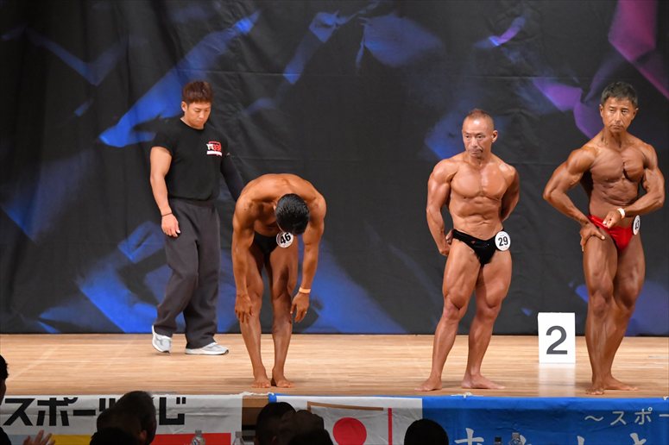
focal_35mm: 202
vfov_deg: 6.8
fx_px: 3752
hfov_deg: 10.2
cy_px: 222
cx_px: 334
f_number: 5.6
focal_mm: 135
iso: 7200
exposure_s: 1/400
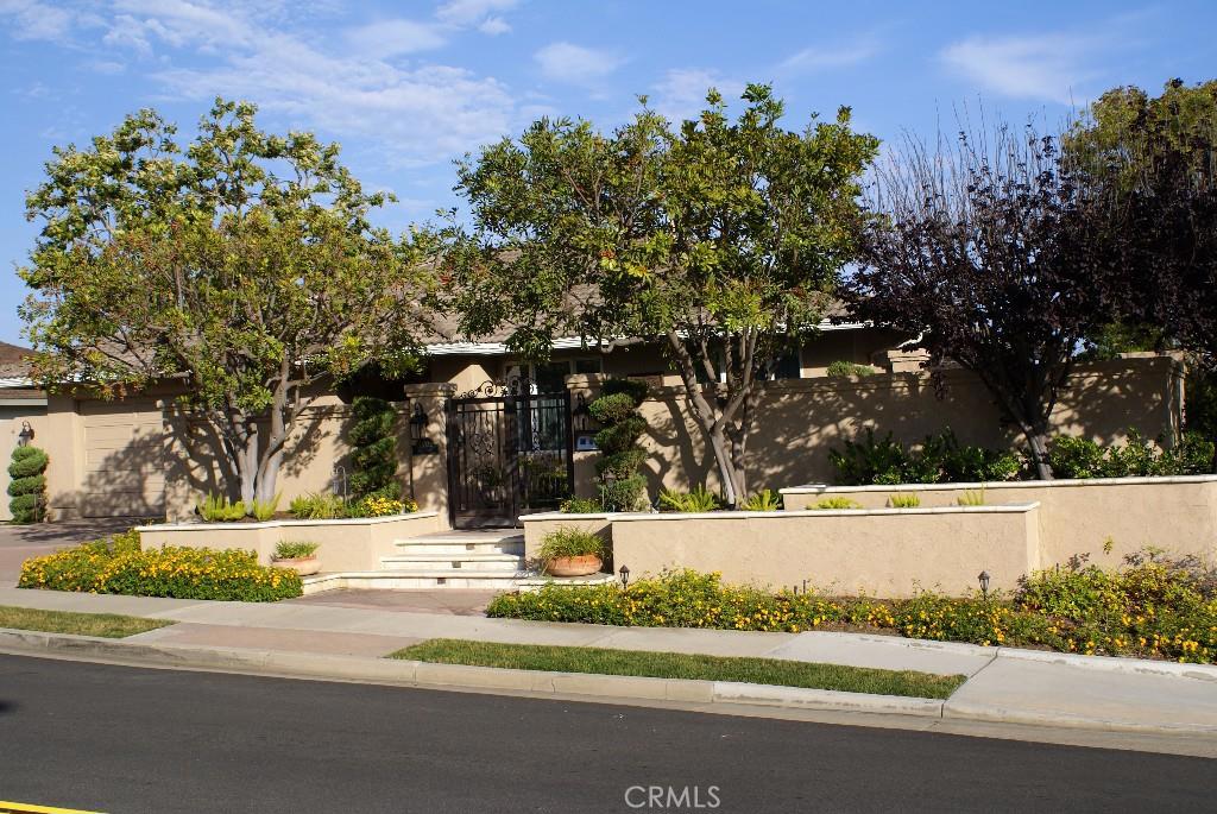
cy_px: 407
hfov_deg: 46.4
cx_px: 608
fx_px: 1421
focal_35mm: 42
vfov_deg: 32.0
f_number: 9
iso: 100
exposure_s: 1/160
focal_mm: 28
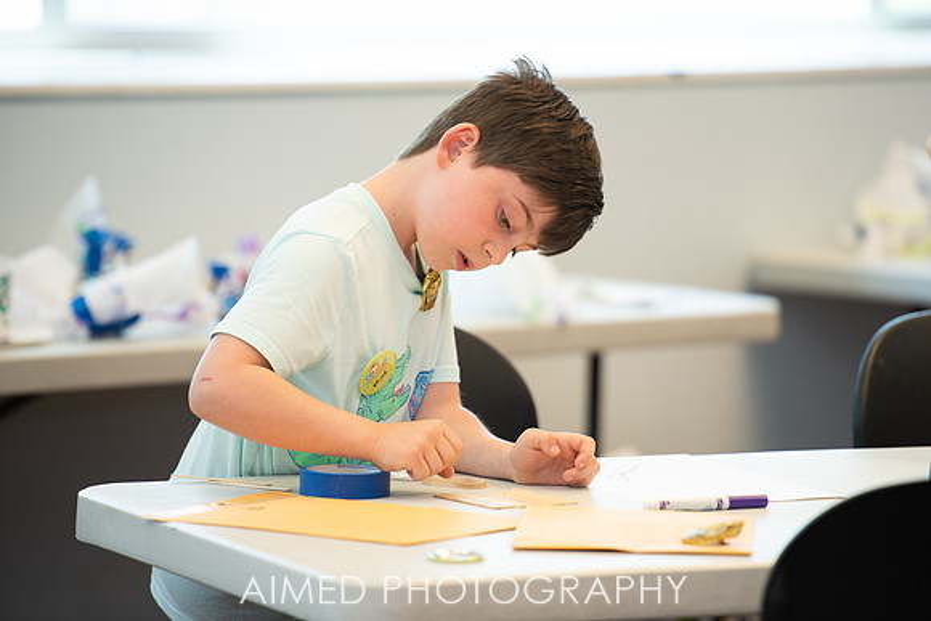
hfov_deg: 9.4
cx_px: 506
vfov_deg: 6.3
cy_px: 287
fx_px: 5647
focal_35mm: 218
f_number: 2.8
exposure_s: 1/250
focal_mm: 200
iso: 800
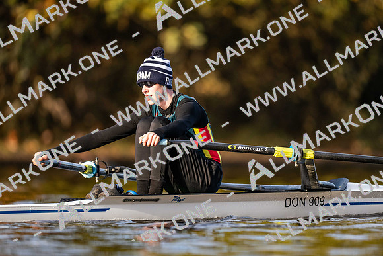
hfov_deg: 3.4
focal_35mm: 600
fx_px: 6385
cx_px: 192
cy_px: 128
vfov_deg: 2.3
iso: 1400
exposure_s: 1/2500
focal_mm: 600
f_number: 4
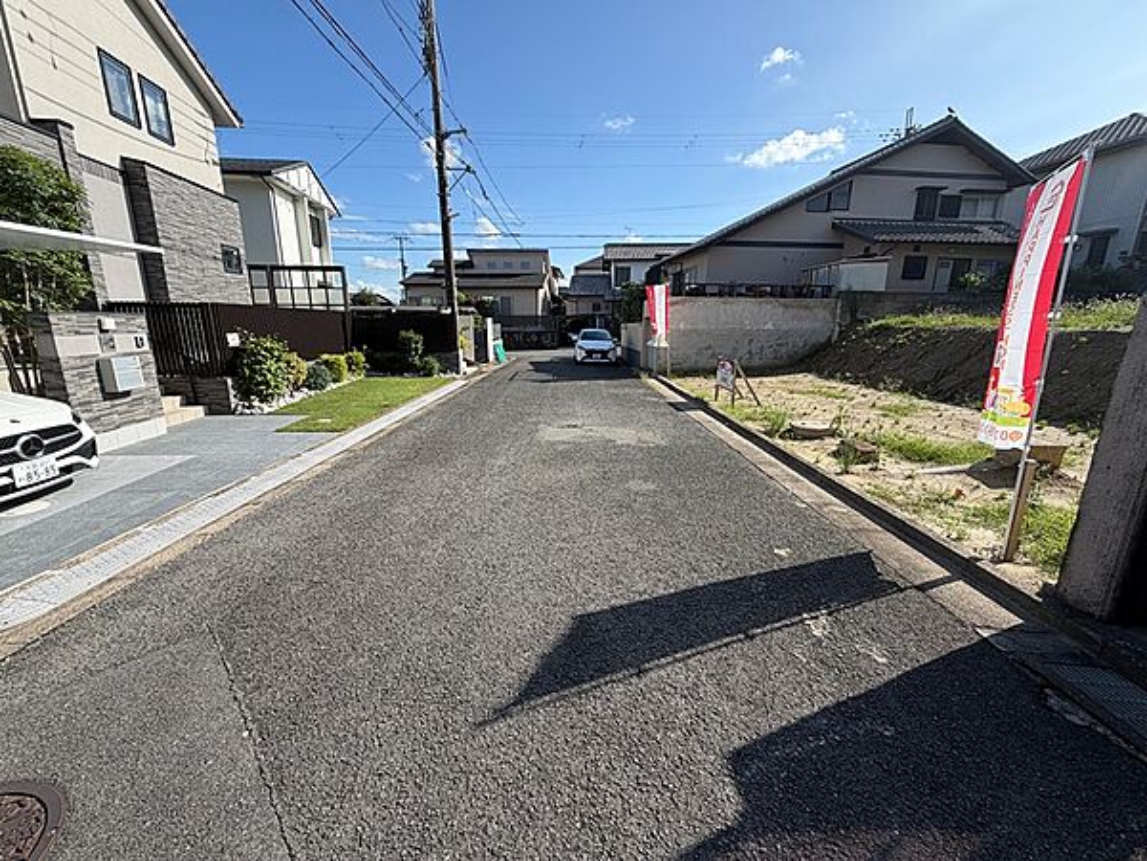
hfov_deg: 102.1
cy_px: 430
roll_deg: -1.4
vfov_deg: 85.7
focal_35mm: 14
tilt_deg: -12.8
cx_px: 574
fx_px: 464
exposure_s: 1/770
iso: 25
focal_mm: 2.22
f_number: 2.2
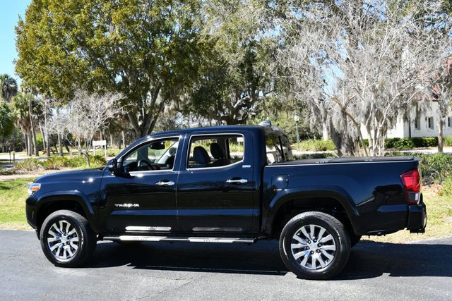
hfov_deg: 44.5
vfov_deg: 30.5
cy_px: 150
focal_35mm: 44
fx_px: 553
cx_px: 226
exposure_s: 1/250
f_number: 8
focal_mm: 22
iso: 200
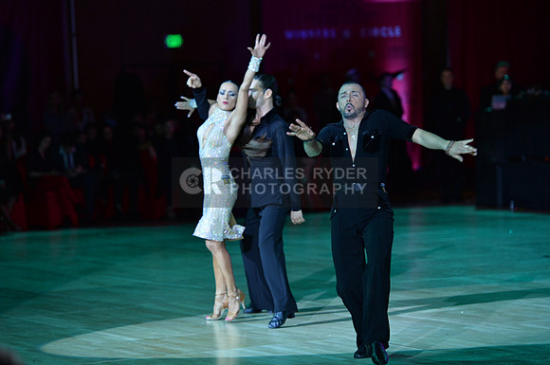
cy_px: 182
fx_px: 2288
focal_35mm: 150
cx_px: 275
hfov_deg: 13.7
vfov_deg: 9.1
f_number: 3.5
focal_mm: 150
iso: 2000
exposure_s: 1/250
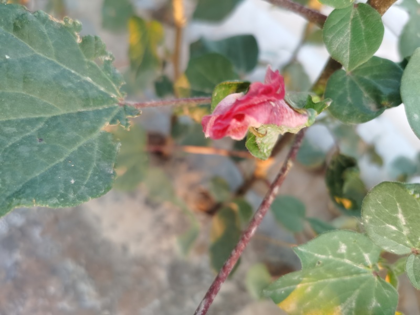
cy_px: 158
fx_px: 328
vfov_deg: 51.4
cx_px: 210
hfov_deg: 65.3
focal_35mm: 27
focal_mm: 5.56
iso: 160
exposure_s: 1/100
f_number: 1.6
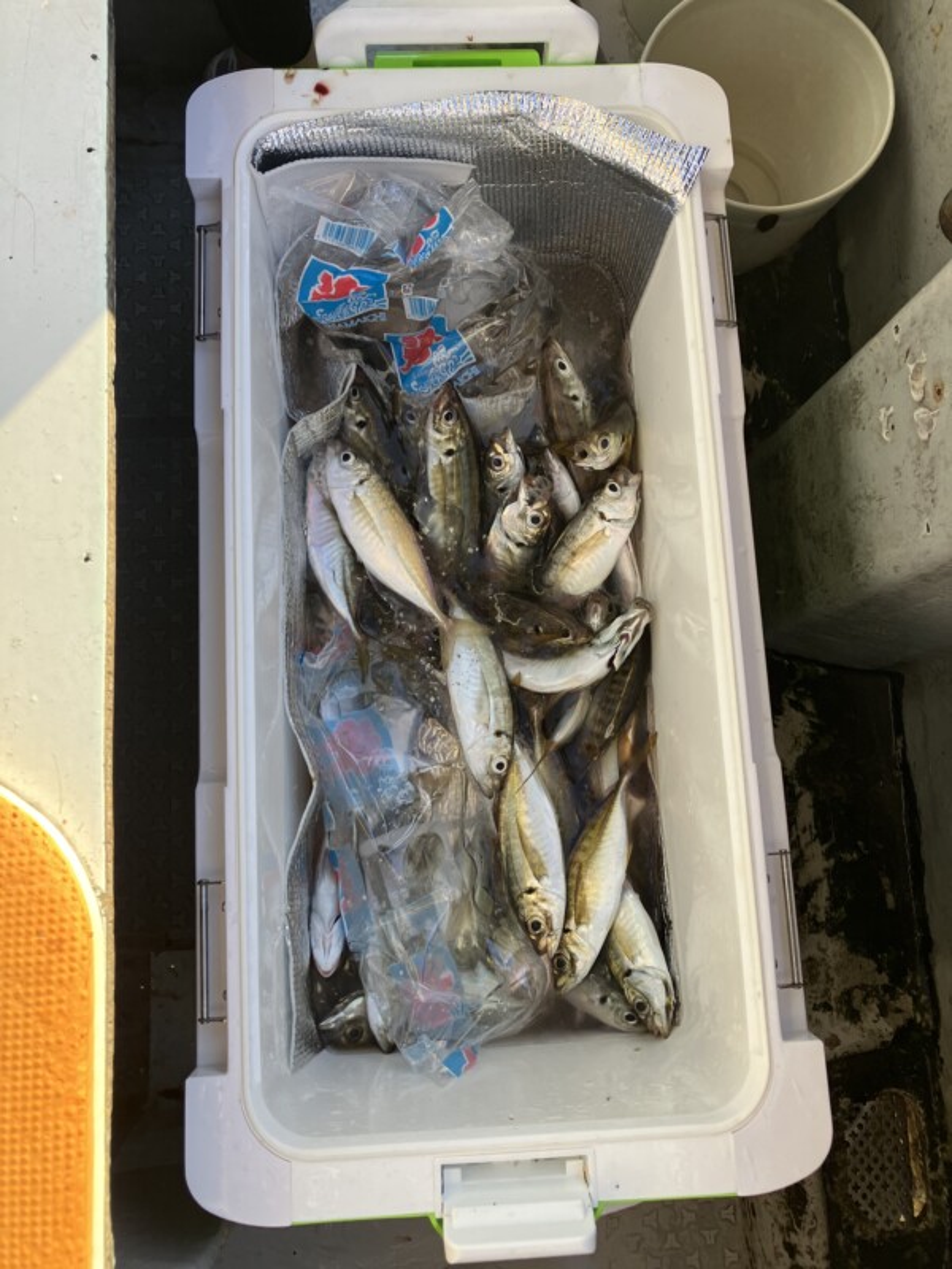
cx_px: 476
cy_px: 634
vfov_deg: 63.4
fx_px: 1027
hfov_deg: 49.7
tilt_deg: -80.9
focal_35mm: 28
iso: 25
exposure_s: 1/231
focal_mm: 3.99
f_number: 1.8
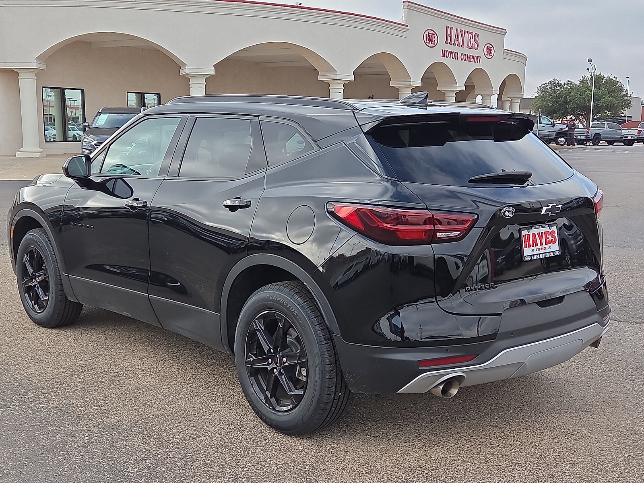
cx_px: 322
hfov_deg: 42.9
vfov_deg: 32.9
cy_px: 242
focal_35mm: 44
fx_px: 819
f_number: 1.8
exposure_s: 1/476
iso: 25
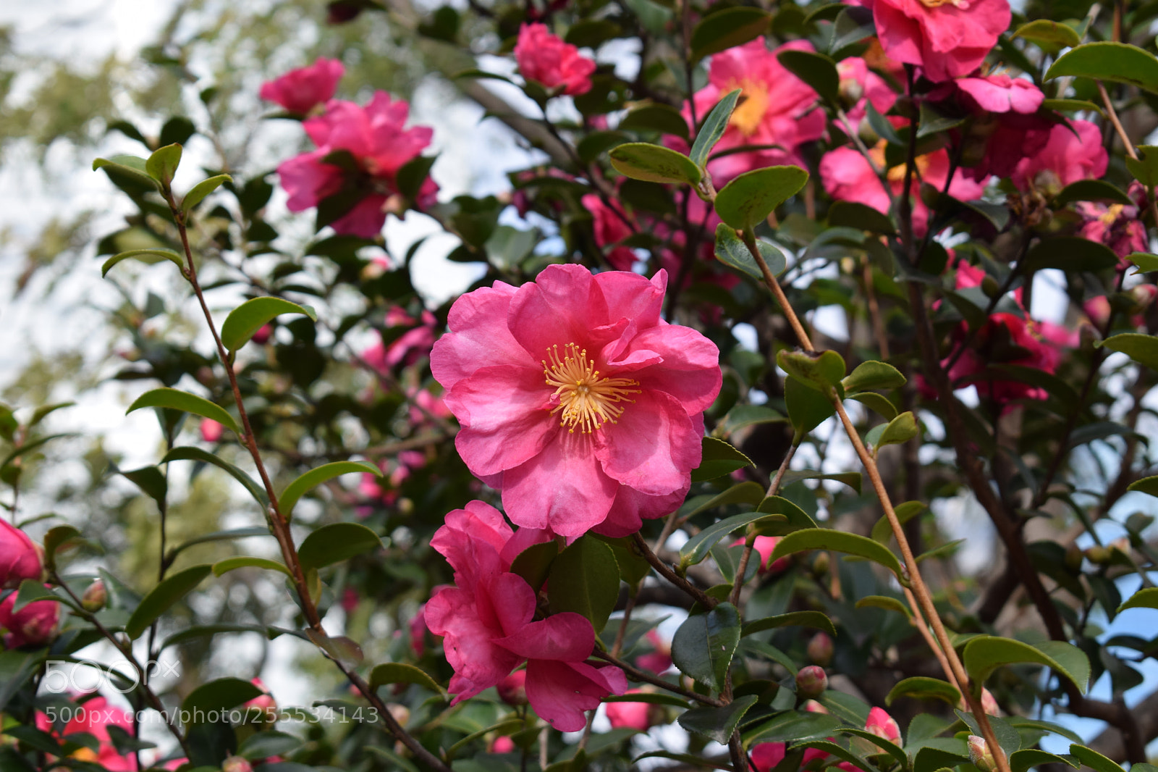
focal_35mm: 82
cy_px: 386
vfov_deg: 16.5
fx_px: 2653
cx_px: 579
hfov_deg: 24.6
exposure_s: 1/250
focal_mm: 55
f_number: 8
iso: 200
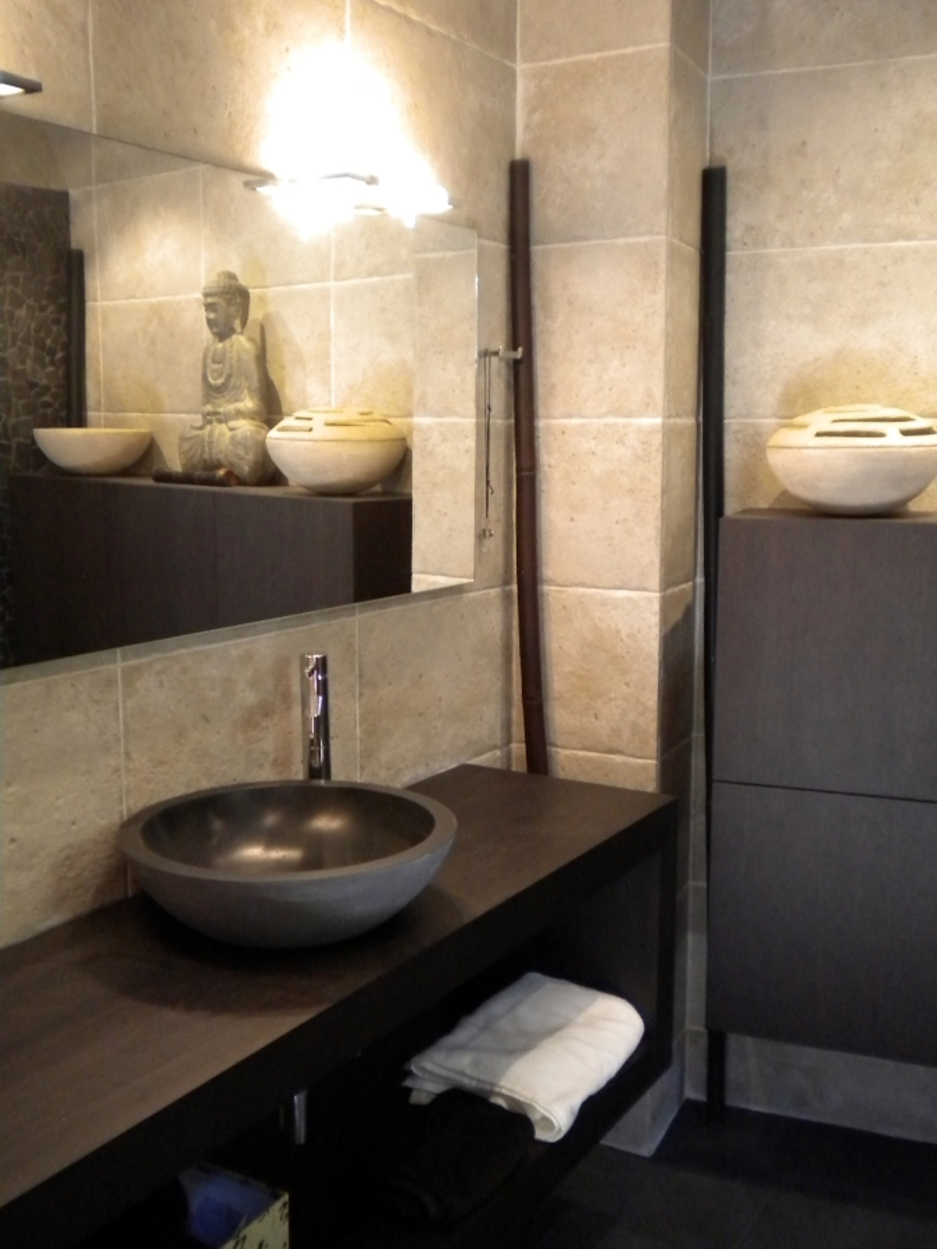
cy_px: 624
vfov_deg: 52.6
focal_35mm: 35
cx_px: 468
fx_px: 1263
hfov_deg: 40.7
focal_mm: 6.3
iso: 400
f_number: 3.1
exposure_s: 1/42.7
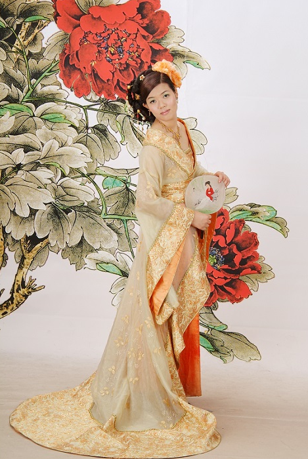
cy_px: 230
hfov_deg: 17.1
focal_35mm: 80
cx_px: 160
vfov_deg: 25.3
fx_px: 1023
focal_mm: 50
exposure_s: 1/125
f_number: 11
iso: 100
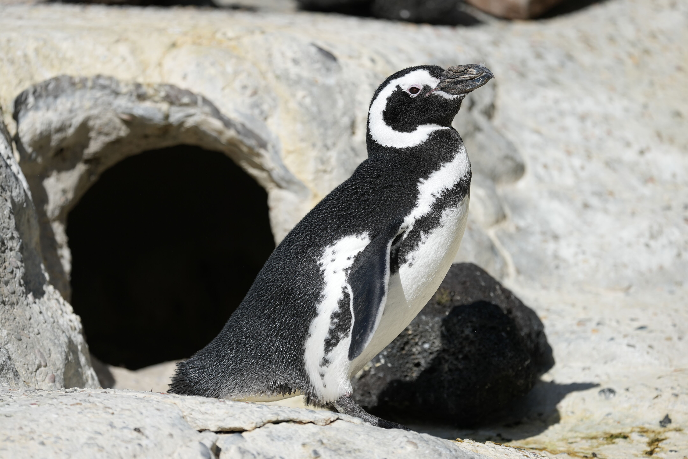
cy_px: 230
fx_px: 6306
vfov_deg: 4.2
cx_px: 344
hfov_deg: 6.2
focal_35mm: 330
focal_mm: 330
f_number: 4.5
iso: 200
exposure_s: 1/2000
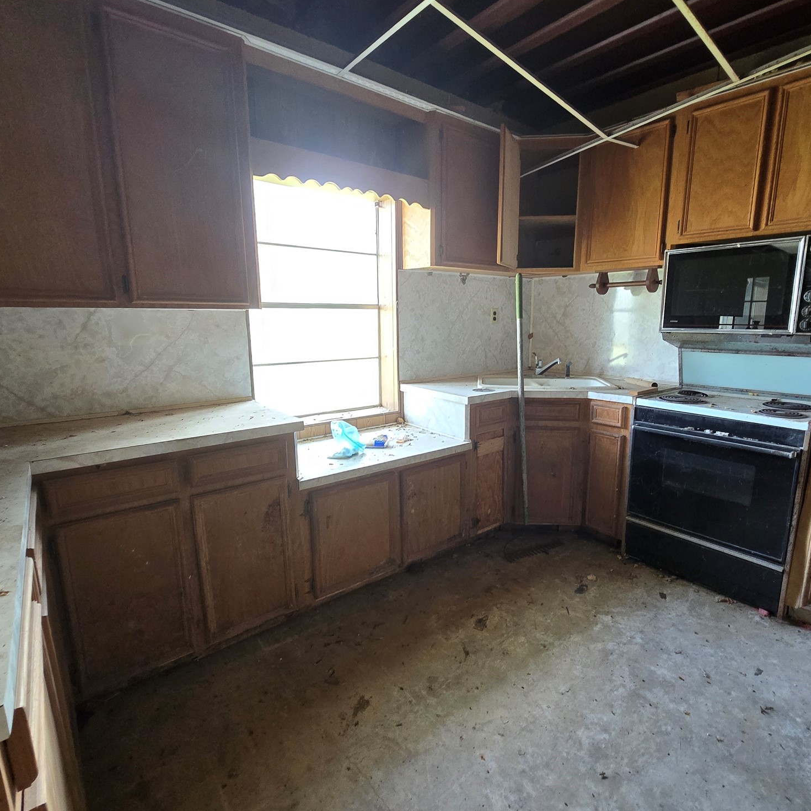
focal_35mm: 16
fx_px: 424
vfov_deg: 87.4
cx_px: 446
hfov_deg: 87.2
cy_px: 402
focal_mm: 2.2
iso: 500
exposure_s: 1/60
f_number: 2.2
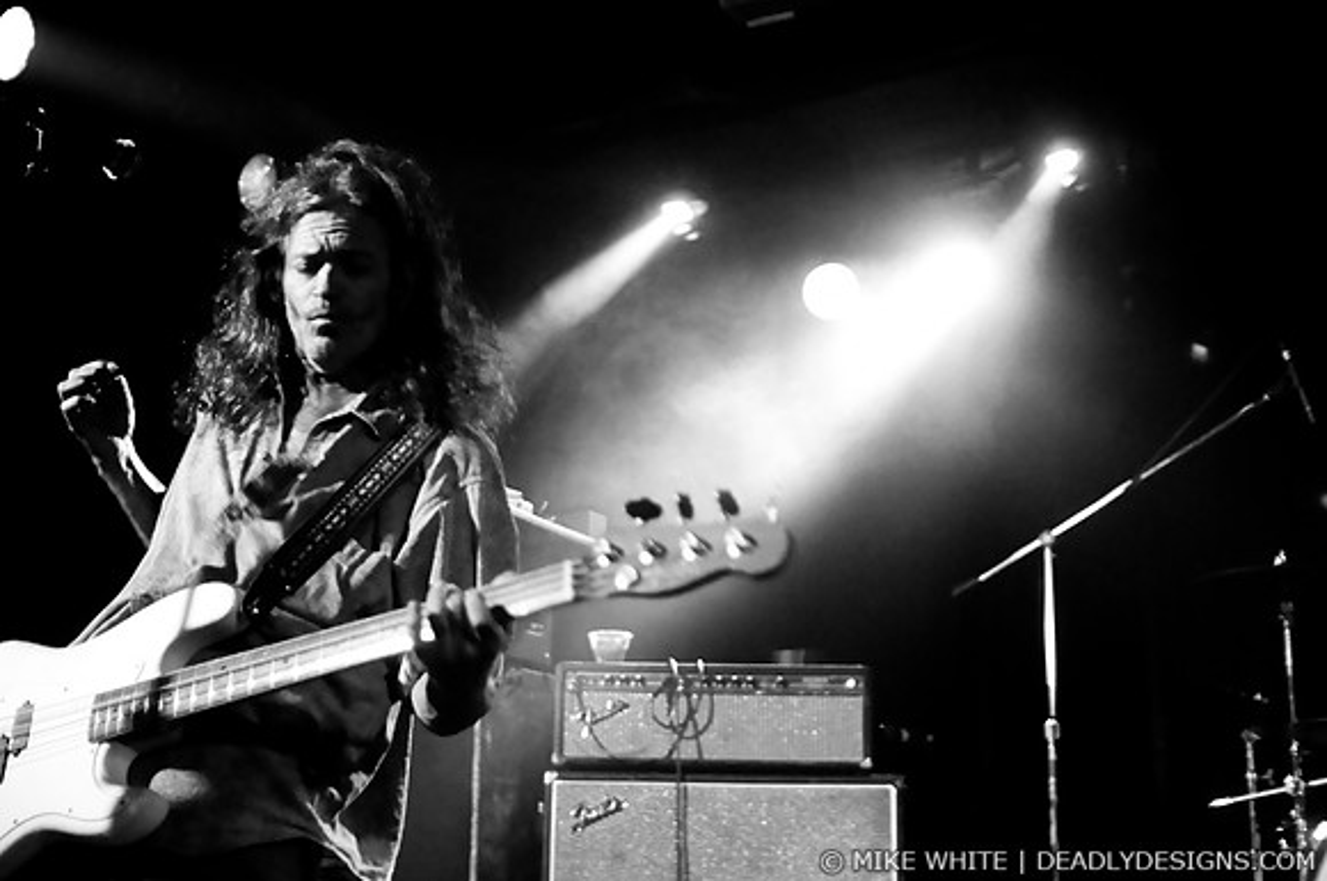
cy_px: 440
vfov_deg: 29.8
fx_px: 1656
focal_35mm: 45
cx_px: 664
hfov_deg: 43.7
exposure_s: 1/50
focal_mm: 30
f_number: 1.8
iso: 1000
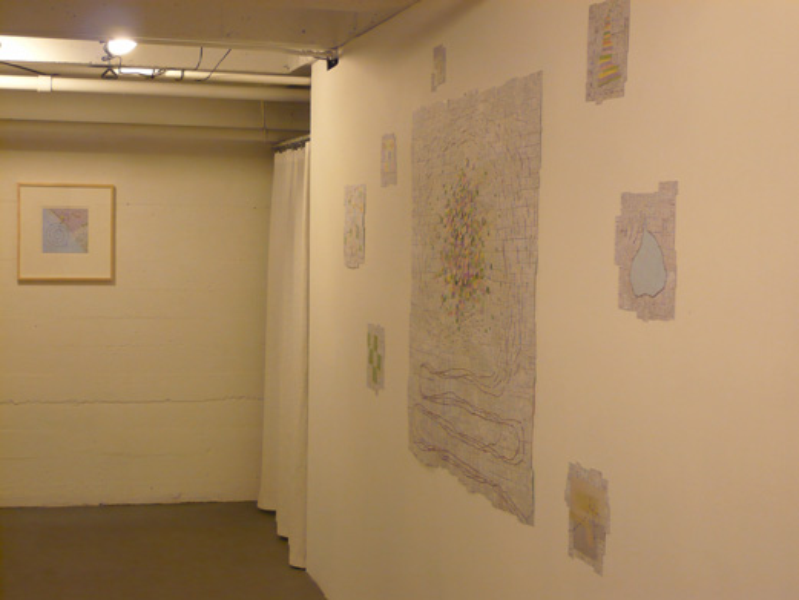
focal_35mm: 55
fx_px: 1270
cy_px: 300
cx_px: 400
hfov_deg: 34.9
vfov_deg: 26.6
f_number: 3.5
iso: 200
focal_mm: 9.1
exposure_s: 1/30
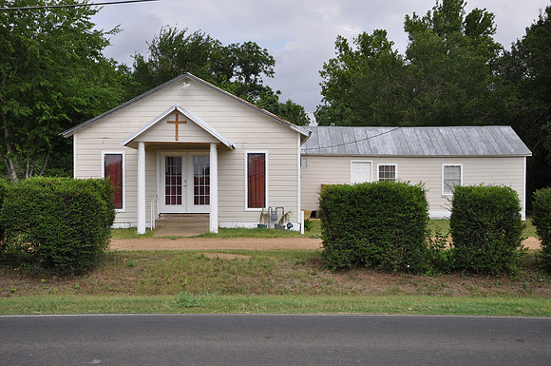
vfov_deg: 26.4
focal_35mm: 51
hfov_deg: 38.9
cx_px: 276
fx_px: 779
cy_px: 183
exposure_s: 1/200
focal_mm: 34
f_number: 7.1
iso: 200
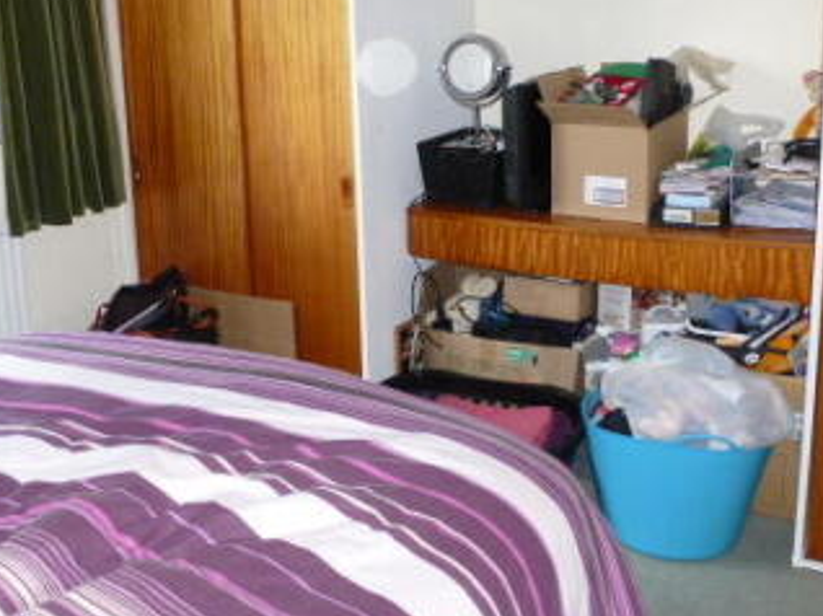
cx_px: 299
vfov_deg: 32.6
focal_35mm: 44
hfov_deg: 42.6
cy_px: 214
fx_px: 1045
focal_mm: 4.3
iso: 320
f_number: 3.3
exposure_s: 1/60
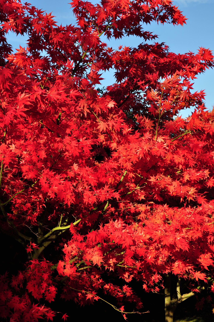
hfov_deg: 17.4
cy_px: 161
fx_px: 697
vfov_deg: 26.0
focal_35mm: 78
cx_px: 107
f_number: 9
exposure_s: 1/400
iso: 200
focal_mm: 52
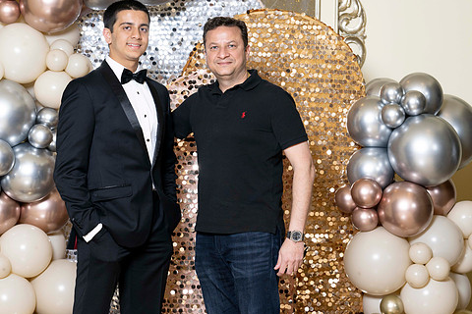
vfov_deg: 10.8
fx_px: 1665
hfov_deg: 16.1
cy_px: 125
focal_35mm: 127
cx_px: 199
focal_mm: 105
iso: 250
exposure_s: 1/200
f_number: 5.6
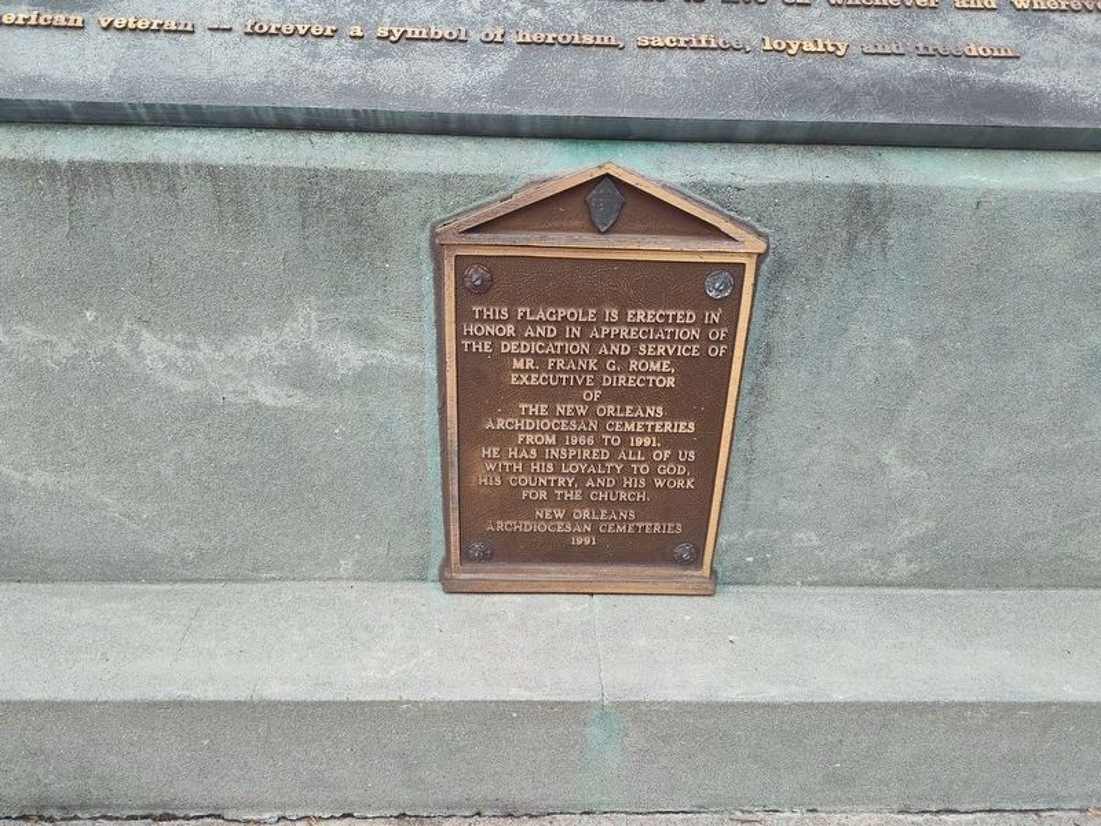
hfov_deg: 73.9
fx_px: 732
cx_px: 550
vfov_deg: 58.9
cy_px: 413
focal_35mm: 23
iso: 100
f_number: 1.8
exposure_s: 1/208
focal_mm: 5.56
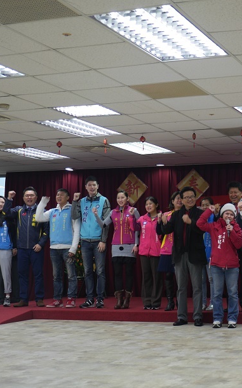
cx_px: 241
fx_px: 686
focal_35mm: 65
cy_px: 194
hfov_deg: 19.4
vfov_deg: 31.5
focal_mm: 22
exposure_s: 1/80
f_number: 2.8
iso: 200
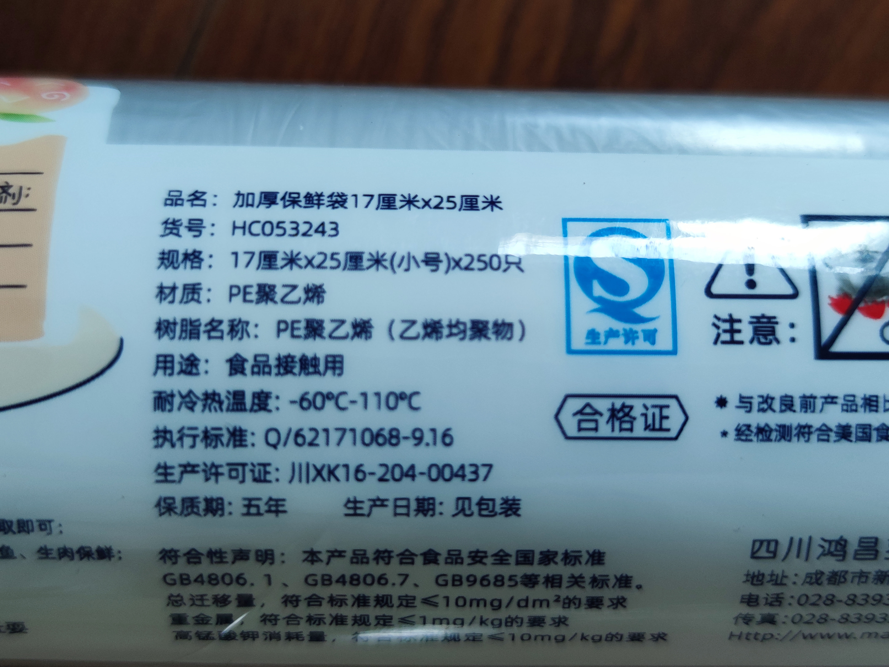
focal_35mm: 48
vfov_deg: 30.3
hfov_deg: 39.7
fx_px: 1233
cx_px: 444
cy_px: 334
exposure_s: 1/100
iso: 213
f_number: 1.69
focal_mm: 6.72
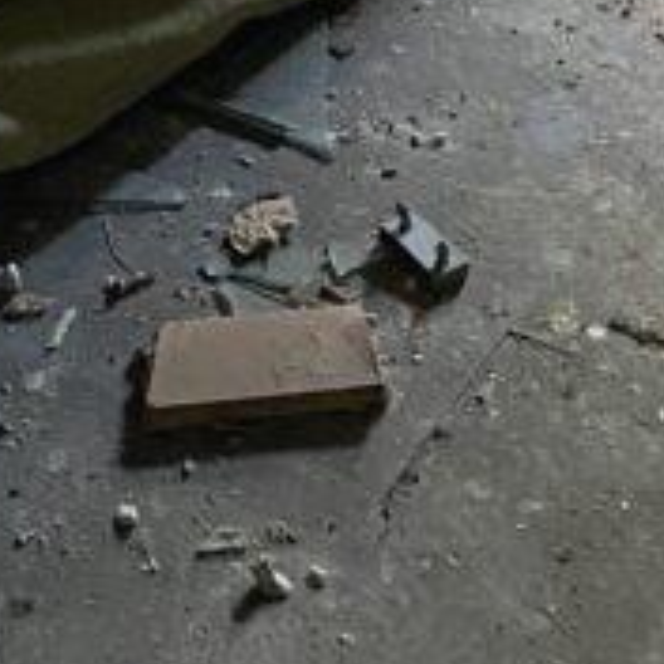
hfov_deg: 13.0
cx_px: 306
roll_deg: -2.7
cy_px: -845
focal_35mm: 134
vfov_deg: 11.2
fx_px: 2908
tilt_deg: -16.5
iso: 500
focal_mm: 4.25
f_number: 1.8
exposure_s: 1/48
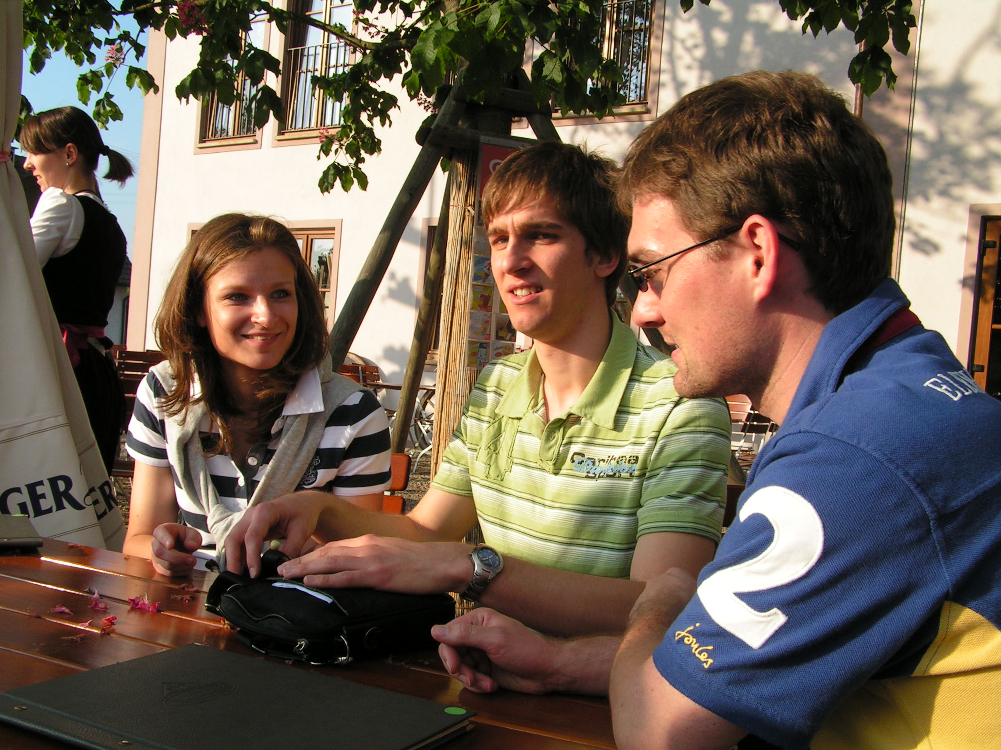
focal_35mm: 38
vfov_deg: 37.7
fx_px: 1099
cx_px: 500
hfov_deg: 49.0
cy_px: 375
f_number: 5.6
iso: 50
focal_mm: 6.3
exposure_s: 1/200
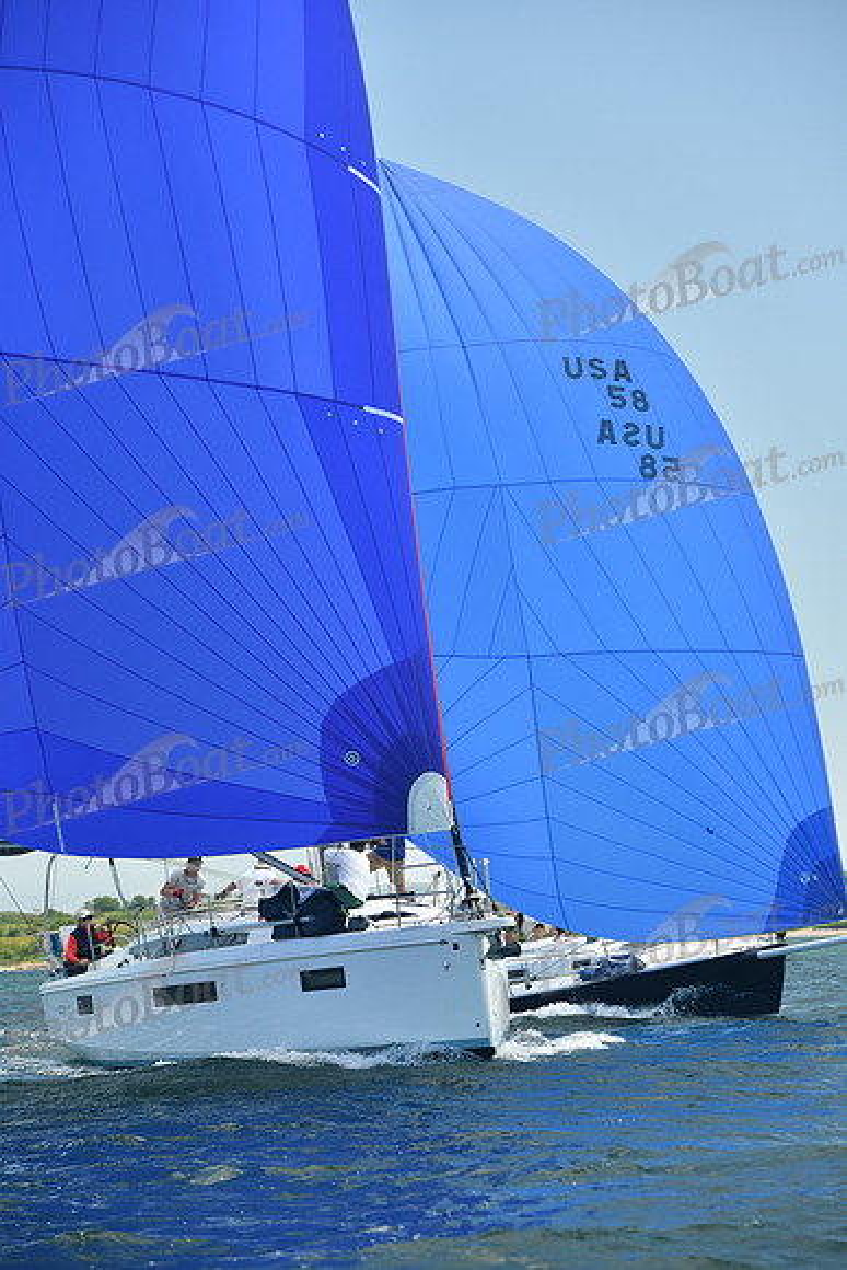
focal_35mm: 122
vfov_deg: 16.8
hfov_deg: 11.2
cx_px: 424
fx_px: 4303
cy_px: 635
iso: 320
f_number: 5
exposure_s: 1/640
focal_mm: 122
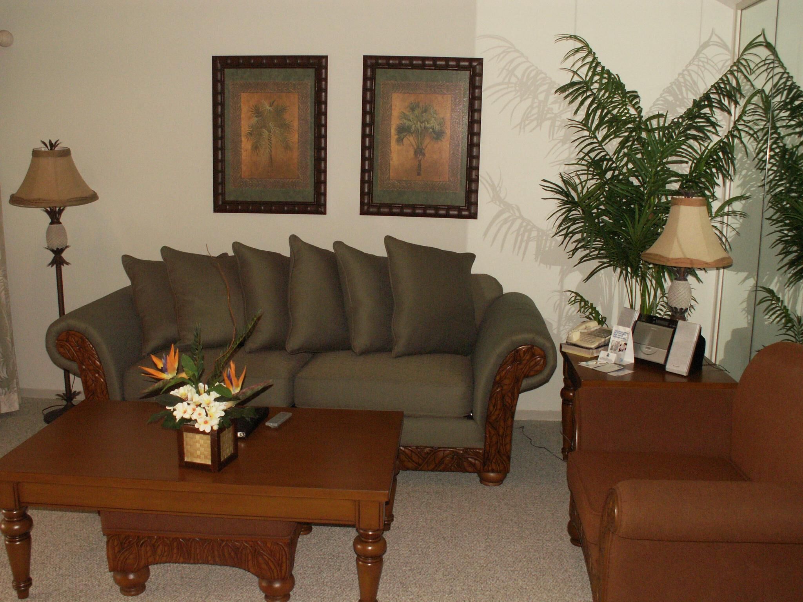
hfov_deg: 52.6
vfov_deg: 40.7
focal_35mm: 35
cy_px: 301
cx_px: 402
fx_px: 812
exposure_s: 1/50
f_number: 4.5
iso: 160
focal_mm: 5.86
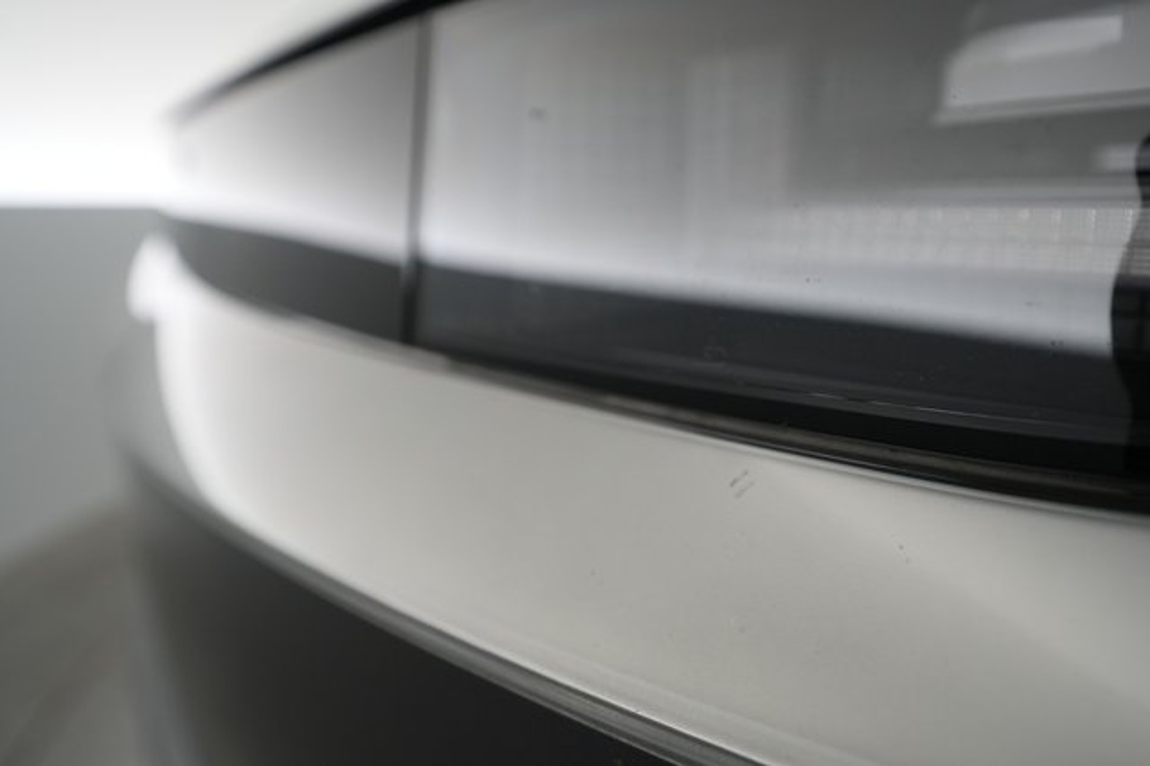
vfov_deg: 46.4
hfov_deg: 65.5
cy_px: 383
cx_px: 575
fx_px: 894
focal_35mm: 28
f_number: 4.5
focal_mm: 28
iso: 1600
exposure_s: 1/100
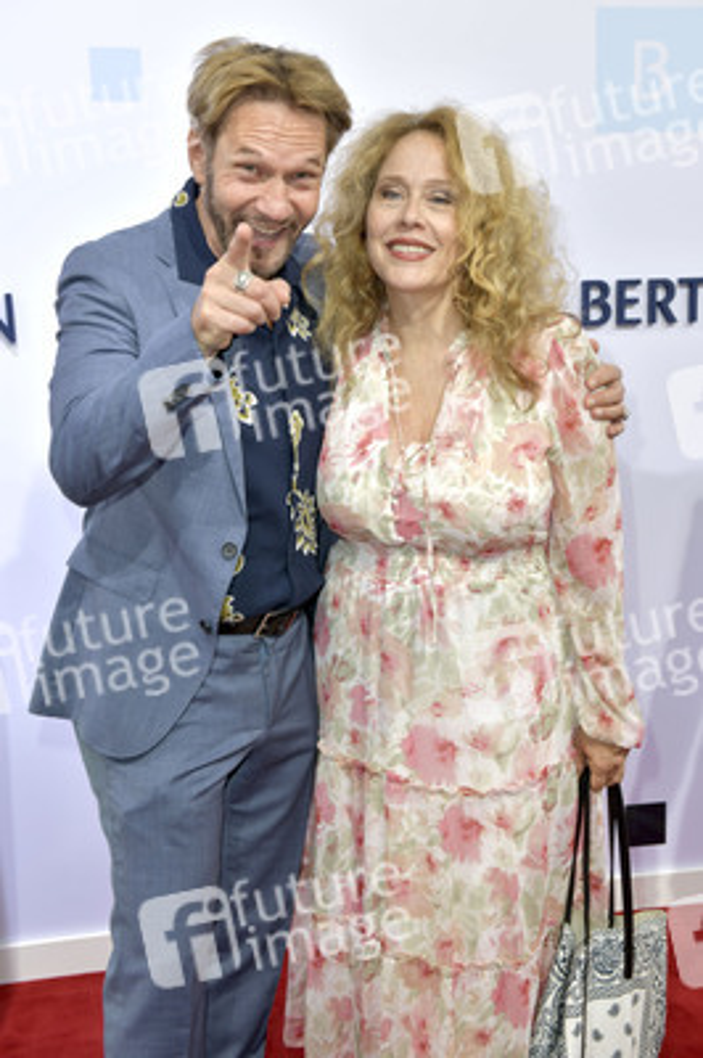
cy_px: 529
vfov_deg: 41.1
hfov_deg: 28.0
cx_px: 352
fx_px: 1408
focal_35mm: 48
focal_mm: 48
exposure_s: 1/160
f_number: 7.1
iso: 320
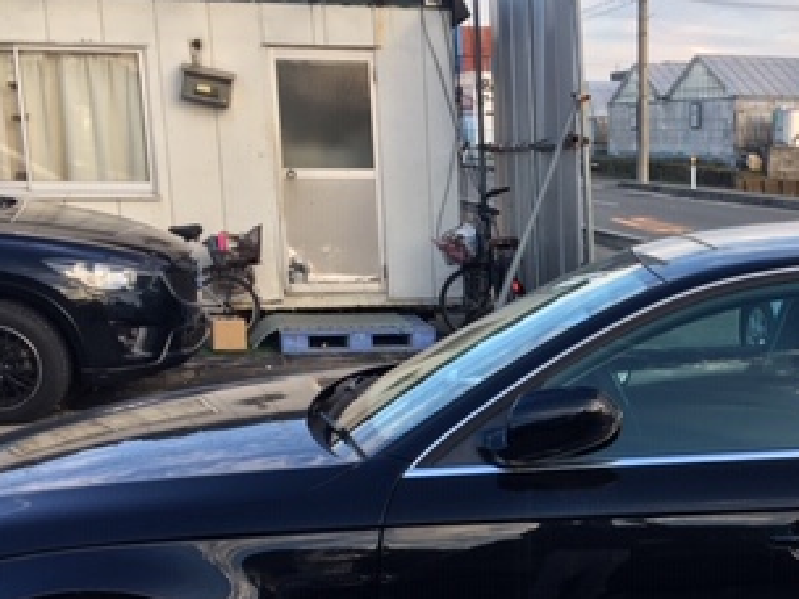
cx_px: 707
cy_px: 499
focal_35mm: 61
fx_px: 1408
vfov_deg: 23.6
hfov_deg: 30.4
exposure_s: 1/265
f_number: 2.2
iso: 25
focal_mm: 4.15
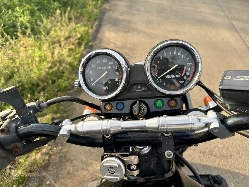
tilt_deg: -42.7
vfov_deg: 56.8
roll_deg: -6.9
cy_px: 94
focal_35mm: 24
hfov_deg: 71.6
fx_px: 173
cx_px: 124
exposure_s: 1/903
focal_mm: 6.86
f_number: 1.78
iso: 80
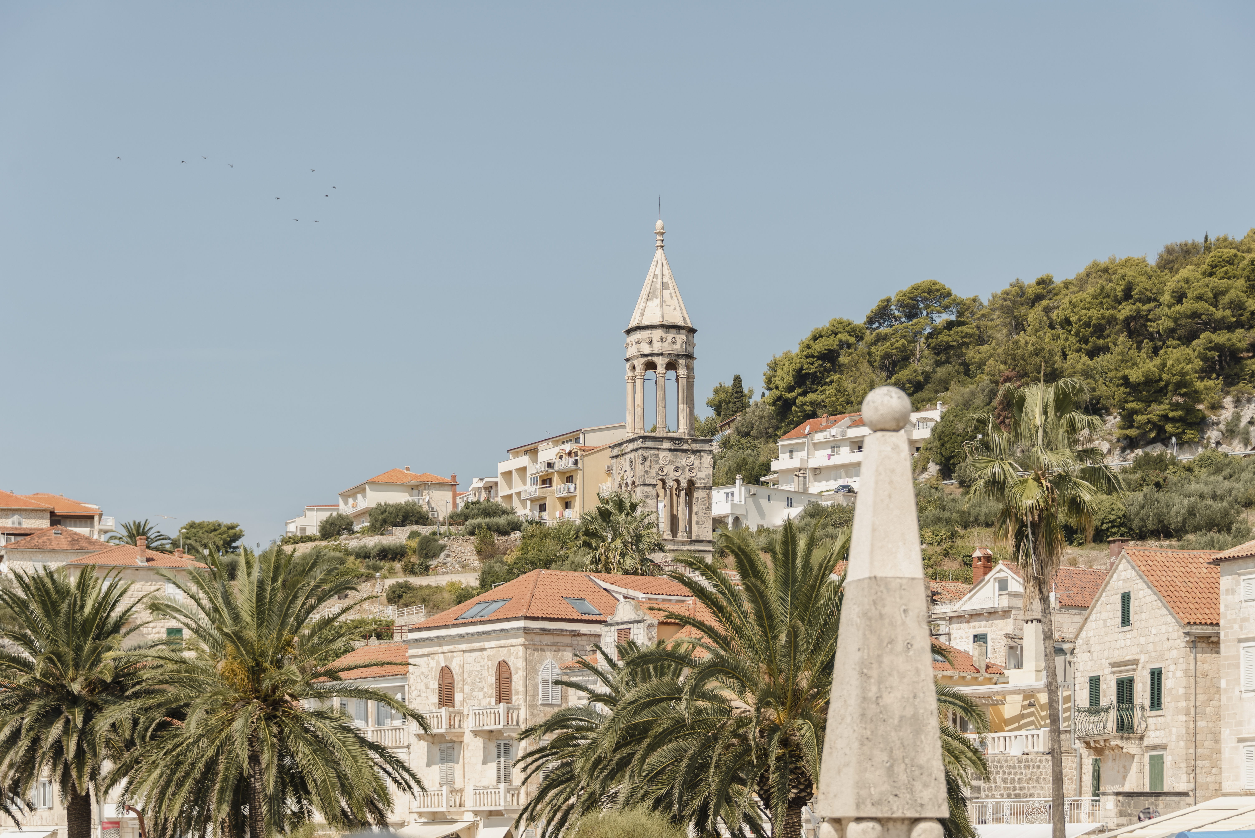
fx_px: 2511
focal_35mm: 72
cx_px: 628
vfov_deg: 18.9
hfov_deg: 28.1
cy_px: 419
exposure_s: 1/800
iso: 100
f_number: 5
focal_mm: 72
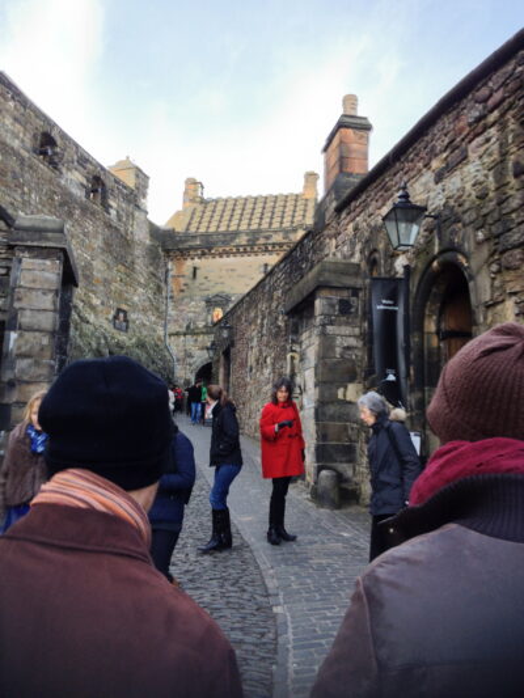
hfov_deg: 40.7
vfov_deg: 52.6
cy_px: 349
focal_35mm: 35
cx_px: 262
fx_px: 706
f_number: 2.4
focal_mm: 4.28
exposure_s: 1/139
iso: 50
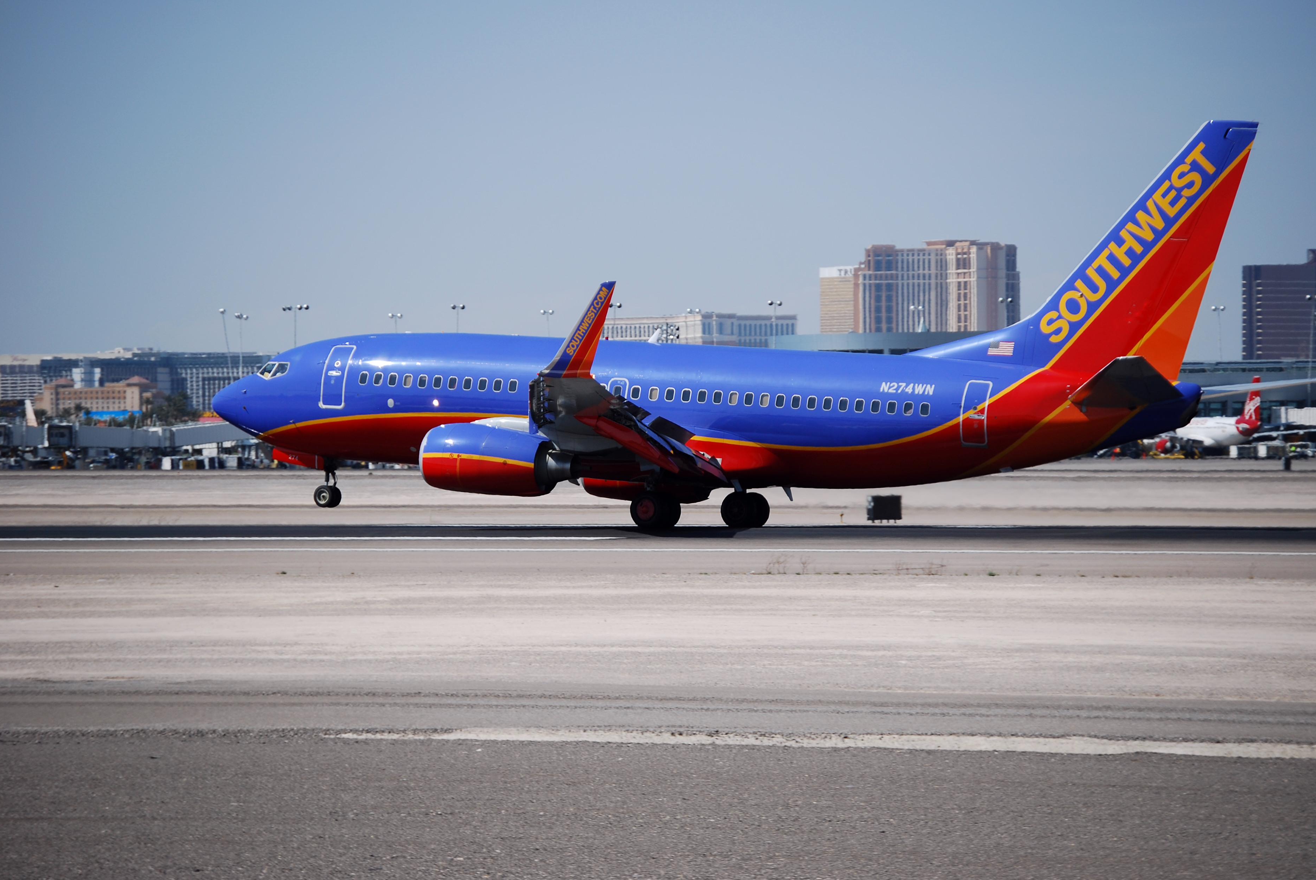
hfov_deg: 10.6
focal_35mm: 194
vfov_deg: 7.1
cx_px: 671
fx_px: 7082
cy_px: 443
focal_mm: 125
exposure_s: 1/1000
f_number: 5
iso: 100
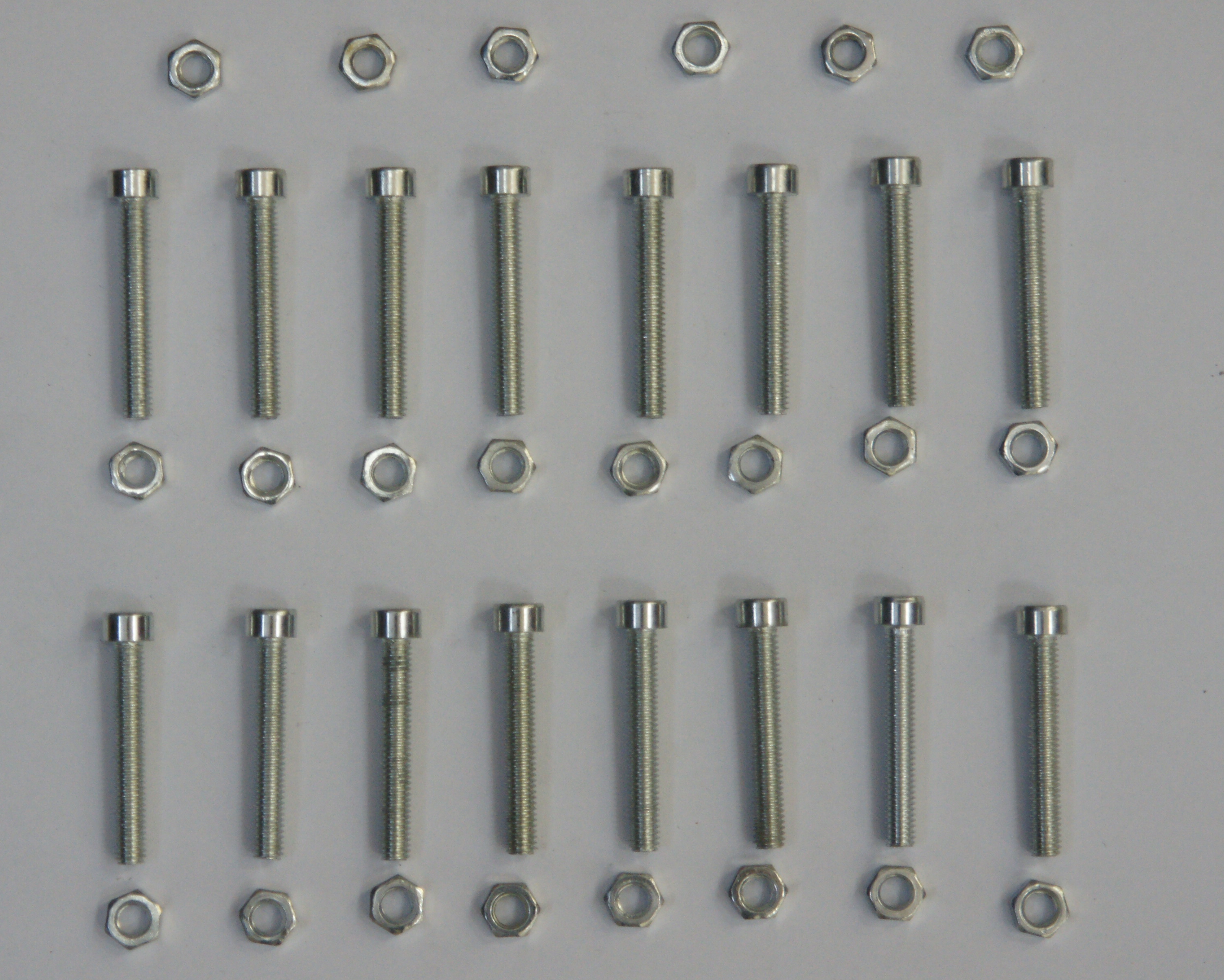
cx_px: 540
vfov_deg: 11.0
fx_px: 5072
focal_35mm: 140
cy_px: 482
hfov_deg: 13.8
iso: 800
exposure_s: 1/125
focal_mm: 70
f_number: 2.8
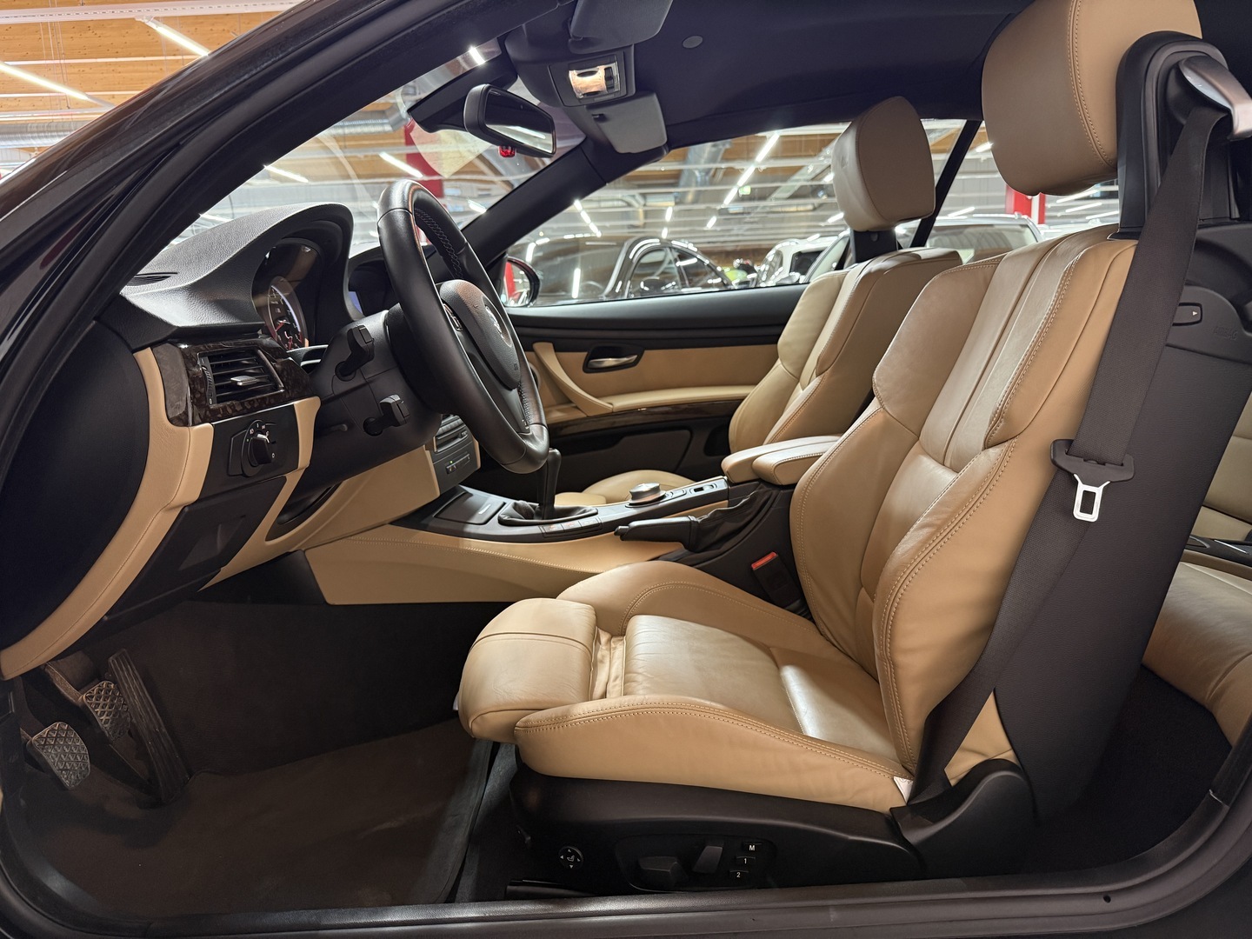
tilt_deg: -9.8
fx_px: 868
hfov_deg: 71.6
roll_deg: +2.0
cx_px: 626
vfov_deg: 56.8
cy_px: 470
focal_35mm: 24
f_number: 1.78
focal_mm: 6.76
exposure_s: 1/53
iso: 320
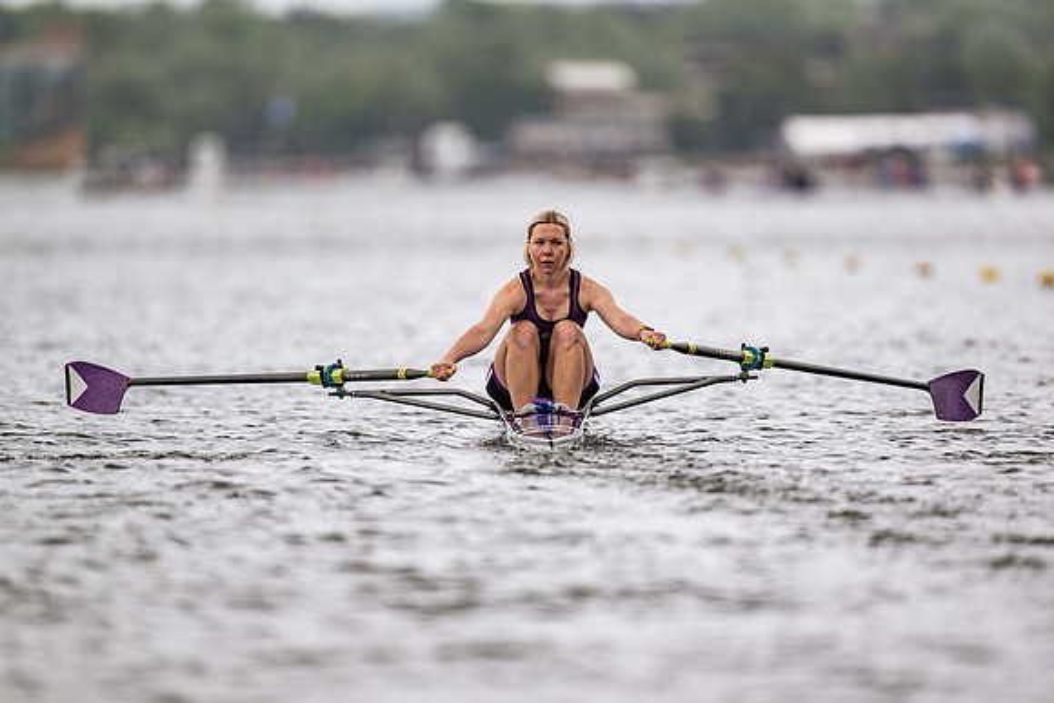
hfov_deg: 3.4
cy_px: 352
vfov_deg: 2.3
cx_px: 527
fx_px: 17570
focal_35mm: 600
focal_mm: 600
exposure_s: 1/2500
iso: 360
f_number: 4
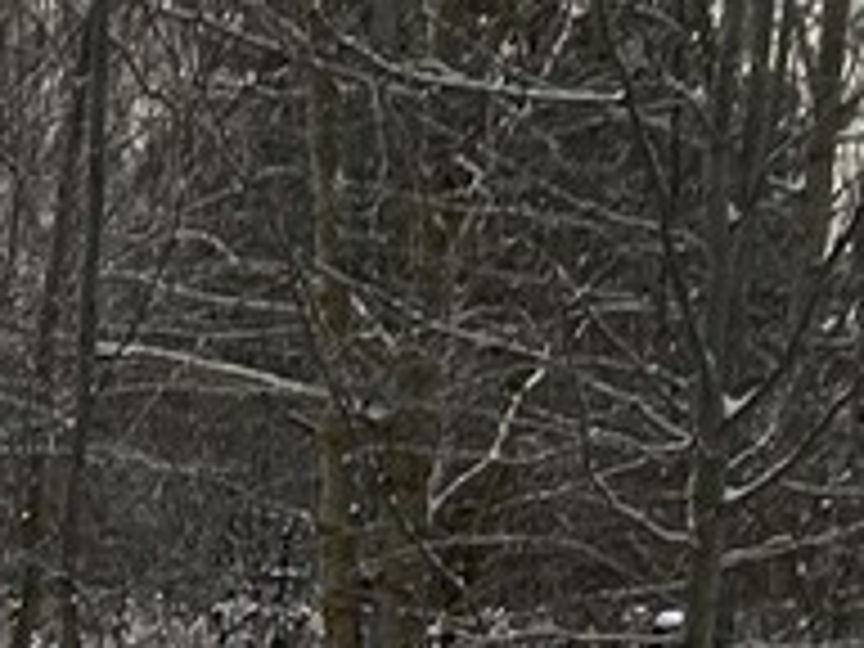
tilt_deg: -12.0
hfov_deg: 11.1
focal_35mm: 139
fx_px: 3469
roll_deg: -3.9
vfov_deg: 10.0
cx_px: -1436
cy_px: 1224
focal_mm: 4.25
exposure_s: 1/137
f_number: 1.8
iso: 32
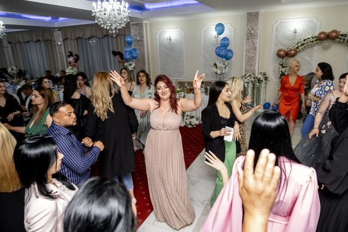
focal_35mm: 24
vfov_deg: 53.2
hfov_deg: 73.7
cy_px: 116
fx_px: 232
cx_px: 174
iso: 1000
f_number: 2.8
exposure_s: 1/160
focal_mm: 16
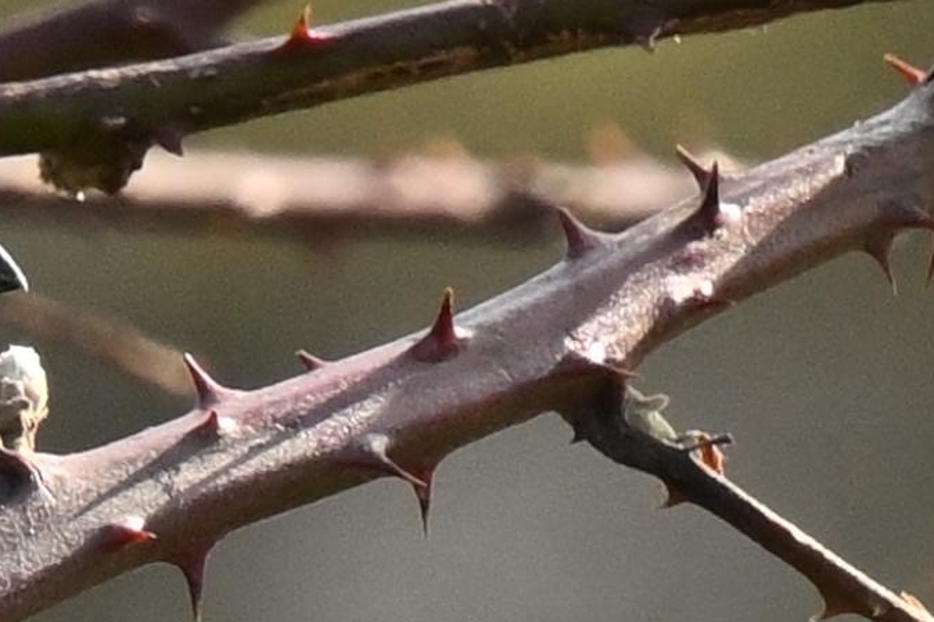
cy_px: 574
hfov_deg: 3.6
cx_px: -105
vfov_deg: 2.4
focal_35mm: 570
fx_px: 14784
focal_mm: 200
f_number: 6.3
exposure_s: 1/1000
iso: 400
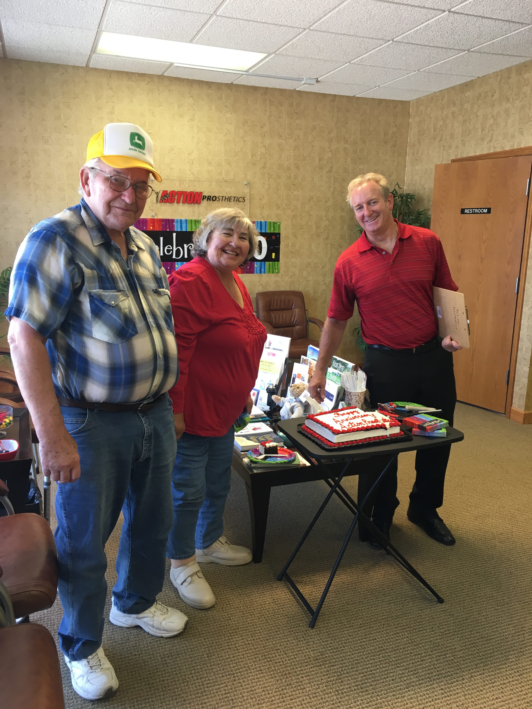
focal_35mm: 29
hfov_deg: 48.2
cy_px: 354
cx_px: 266
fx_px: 594
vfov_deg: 61.7
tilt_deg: -10.8
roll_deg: -0.5
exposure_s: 1/30
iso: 64
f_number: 2.2
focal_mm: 4.15
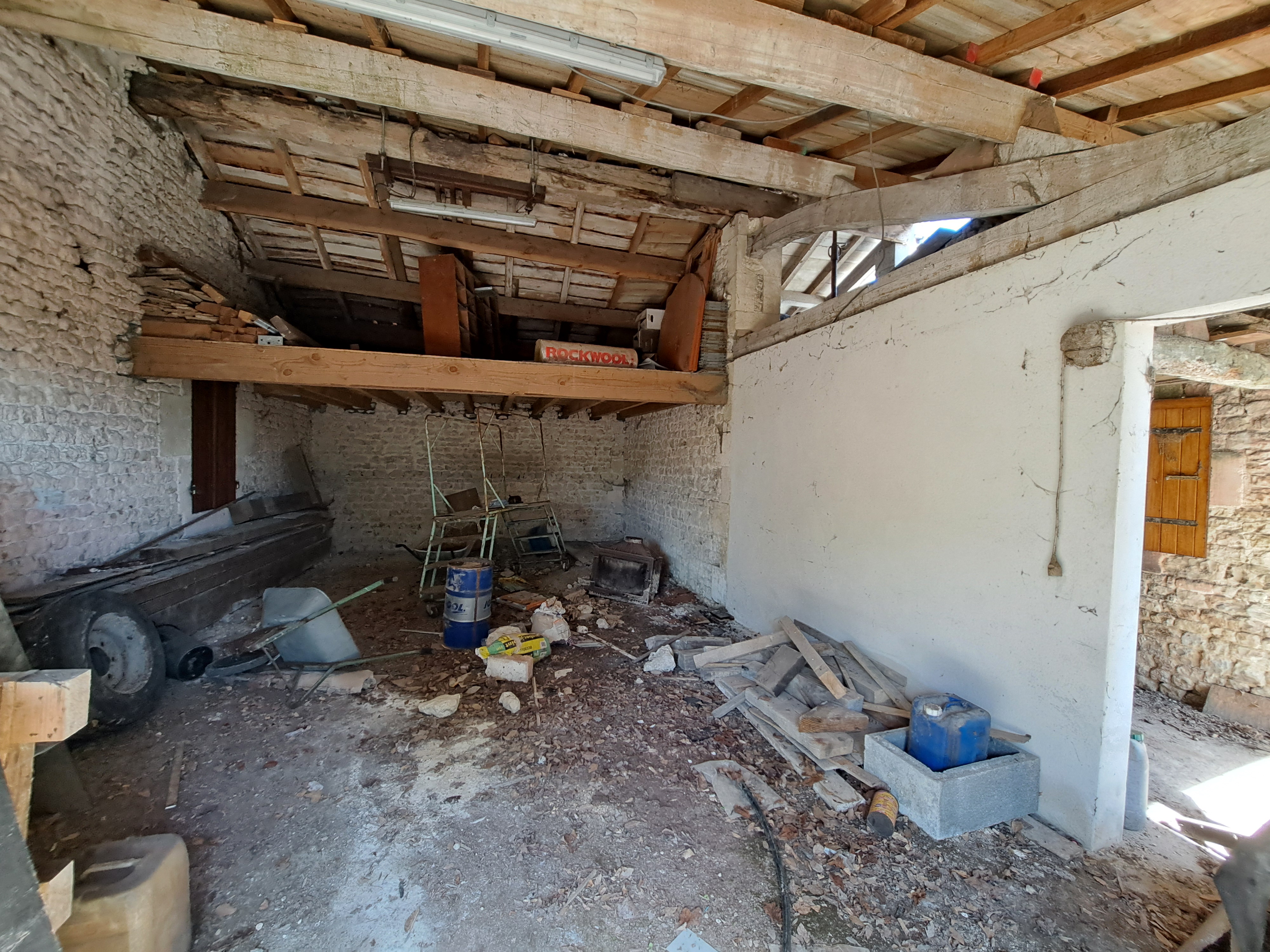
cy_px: 476
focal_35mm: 13
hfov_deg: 106.2
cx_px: 635
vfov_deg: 89.9
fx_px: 477
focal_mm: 1.74
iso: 125
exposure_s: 1/50
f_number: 2.2
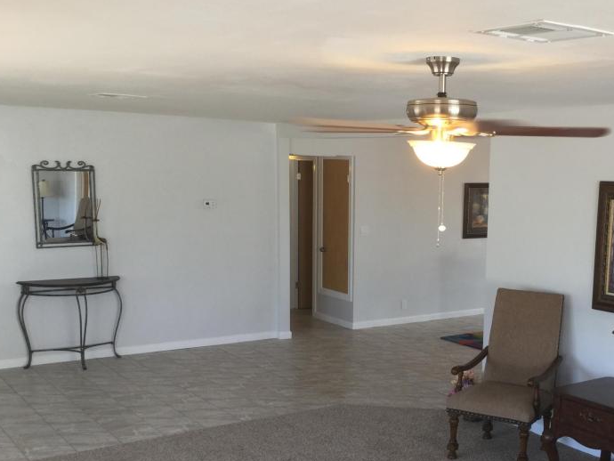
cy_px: 309
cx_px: 431
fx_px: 816
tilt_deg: -10.8
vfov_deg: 31.3
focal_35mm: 46
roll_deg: -2.6
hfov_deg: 40.5
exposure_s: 1/60
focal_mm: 3.3
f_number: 2.4
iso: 25
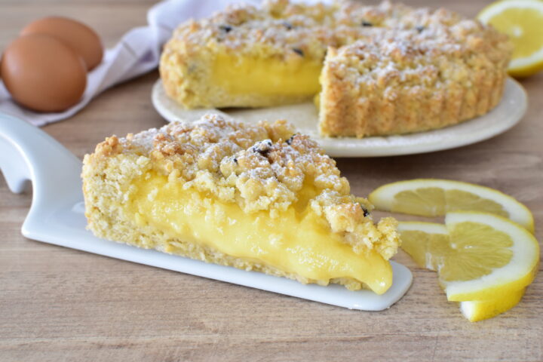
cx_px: 272
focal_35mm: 52
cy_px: 181
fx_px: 792
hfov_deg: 37.9
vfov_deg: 25.8
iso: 1250
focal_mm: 35
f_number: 8
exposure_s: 1/8
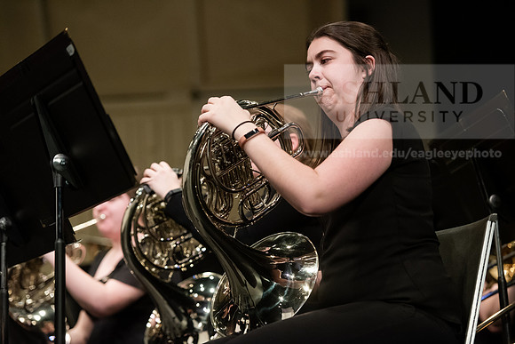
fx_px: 1932
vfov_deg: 10.2
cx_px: 258
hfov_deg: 15.2
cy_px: 172
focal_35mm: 135
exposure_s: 1/250
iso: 3200
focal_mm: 135
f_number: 3.2
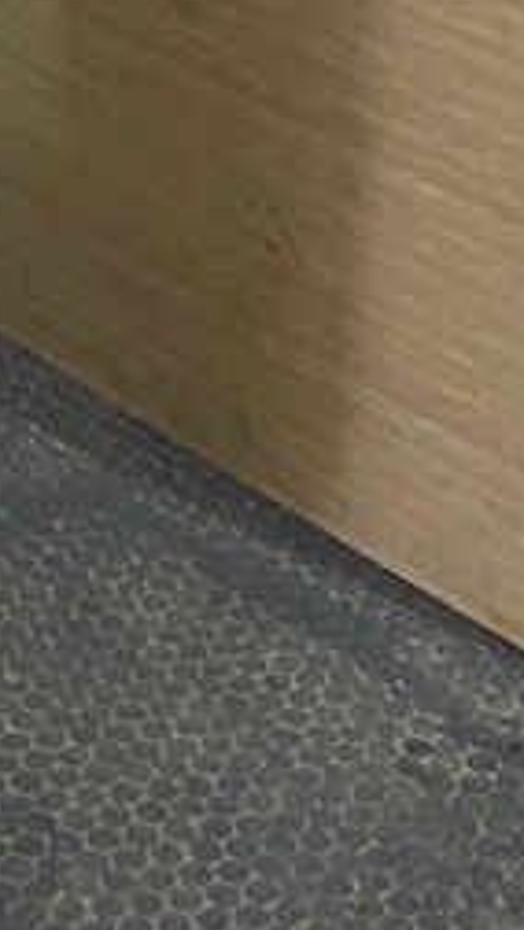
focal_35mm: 115
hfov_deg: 10.5
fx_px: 2837
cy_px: -561
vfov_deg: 16.5
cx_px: 59
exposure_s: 1/30
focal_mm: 4.25
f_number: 1.8
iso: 640
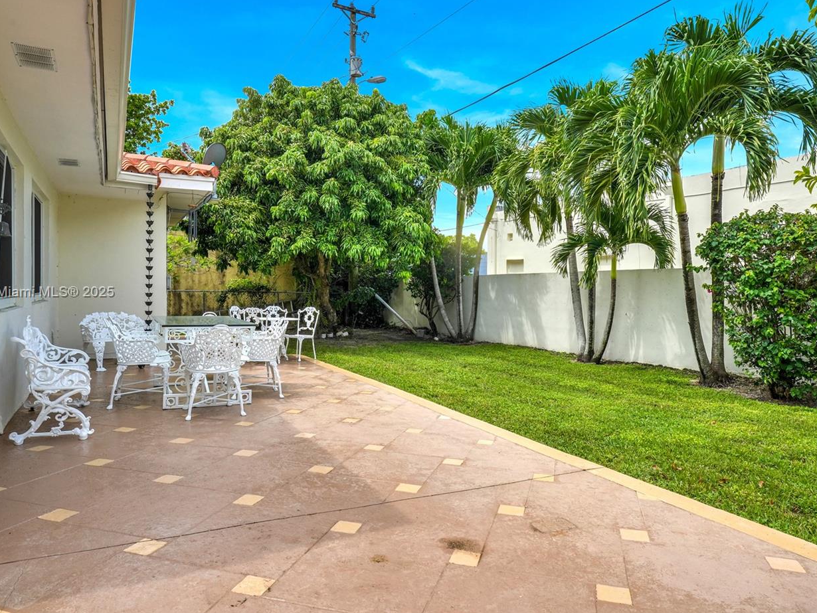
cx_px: 433
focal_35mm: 25
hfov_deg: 69.3
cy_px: 293
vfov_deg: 54.9
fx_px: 590
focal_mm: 20
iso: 500
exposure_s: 1/1600
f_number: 13
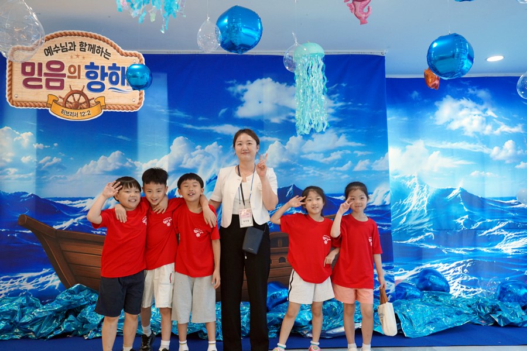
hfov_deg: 54.4
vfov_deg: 37.9
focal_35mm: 35
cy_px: 176
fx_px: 512
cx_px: 264
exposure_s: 1/160
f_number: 4
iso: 1000
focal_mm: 35
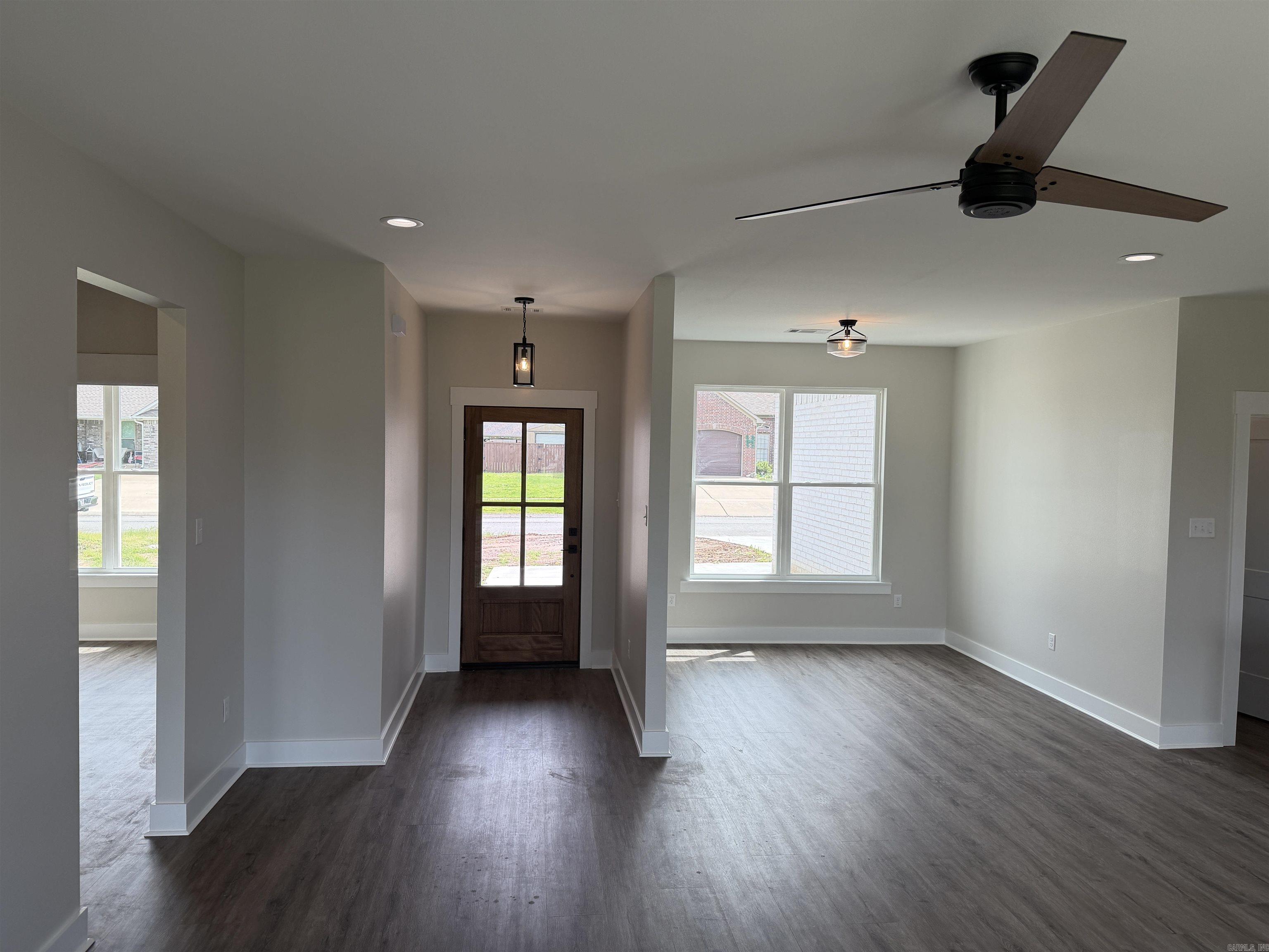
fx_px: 880
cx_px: 634
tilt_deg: -2.2
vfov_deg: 56.8
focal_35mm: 24
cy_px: 476
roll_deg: -1.0
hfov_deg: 71.6
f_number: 1.78
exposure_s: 1/593
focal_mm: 6.76
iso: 100
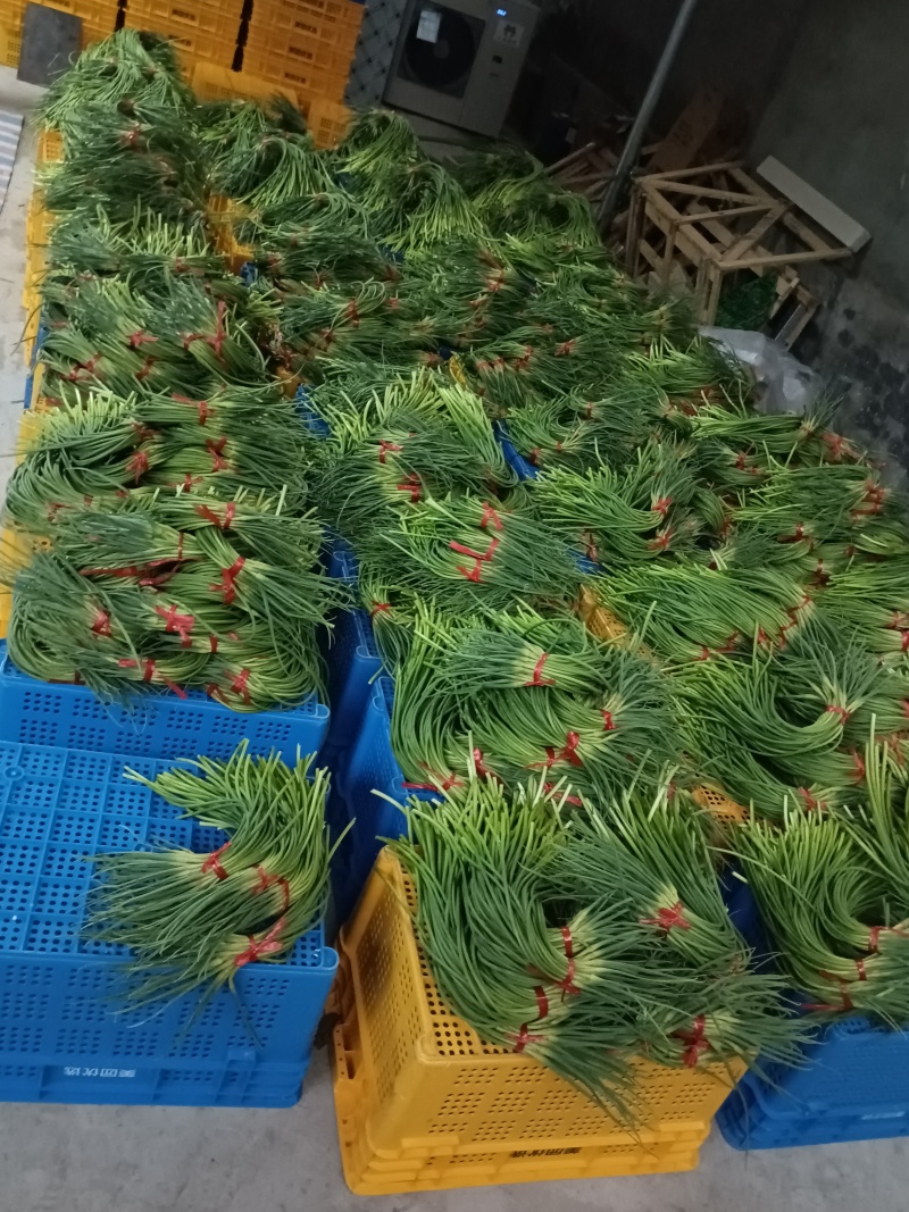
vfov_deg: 61.7
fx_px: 1016
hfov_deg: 48.2
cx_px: 454
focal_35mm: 29
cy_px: 606
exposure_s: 1/33.3
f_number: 1.8
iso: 1963
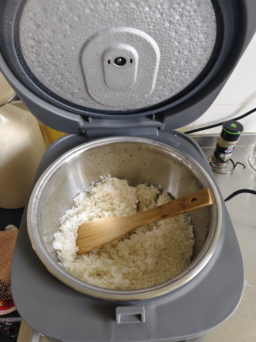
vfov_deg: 73.9
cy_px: 171
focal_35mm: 23
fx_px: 227
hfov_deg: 58.9
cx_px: 128
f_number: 1.88
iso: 446
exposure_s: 1/100
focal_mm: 5.56
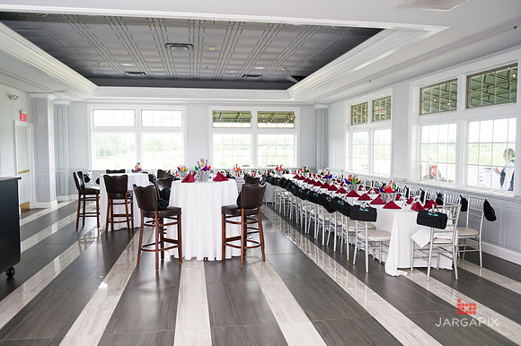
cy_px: 173
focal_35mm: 29
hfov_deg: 63.7
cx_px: 260
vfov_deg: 44.9
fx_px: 419
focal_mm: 29
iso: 200
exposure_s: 1/200
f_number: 3.2
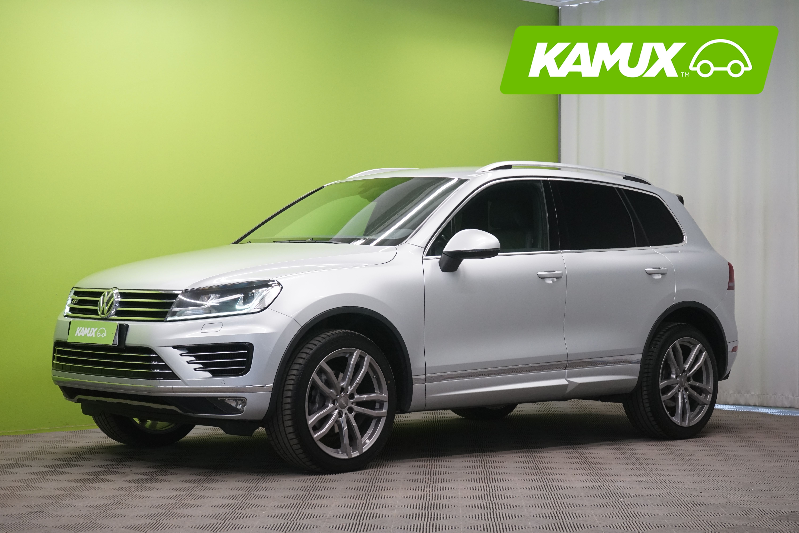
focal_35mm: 70
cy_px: 266
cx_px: 400
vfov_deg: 19.5
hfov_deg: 28.8
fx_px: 1553
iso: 2000
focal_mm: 70
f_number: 9
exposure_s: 1/25
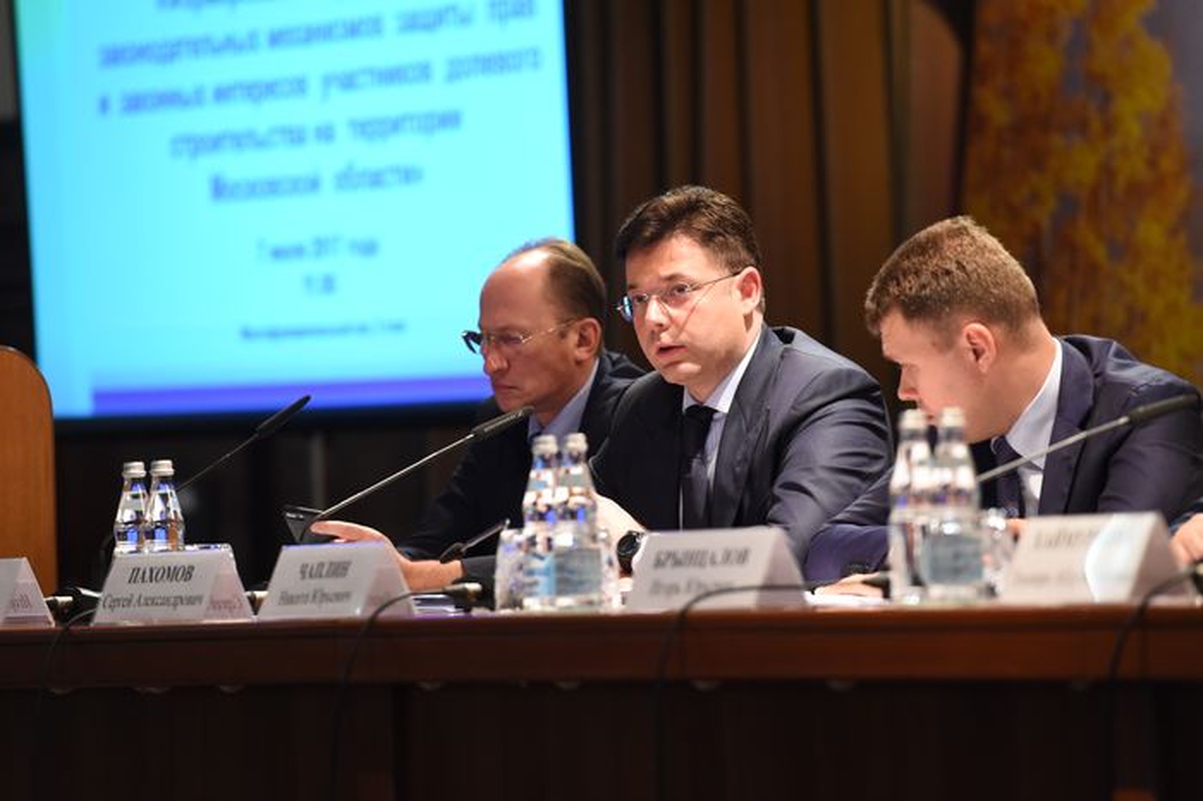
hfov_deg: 10.3
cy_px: 400
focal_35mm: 200
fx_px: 6680
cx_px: 602
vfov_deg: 6.9
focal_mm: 200
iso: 4000
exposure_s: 1/320
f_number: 3.5
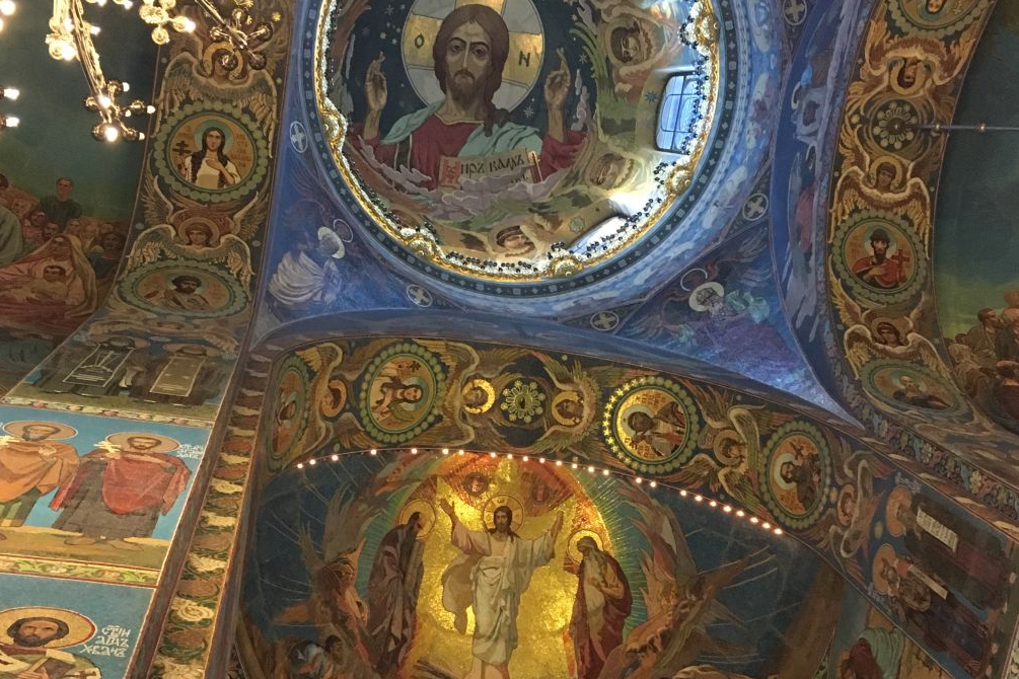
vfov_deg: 29.6
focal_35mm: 45
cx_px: 503
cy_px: 466
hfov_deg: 43.6
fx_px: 1274
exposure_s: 1/25
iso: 200
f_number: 2.2
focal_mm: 4.15
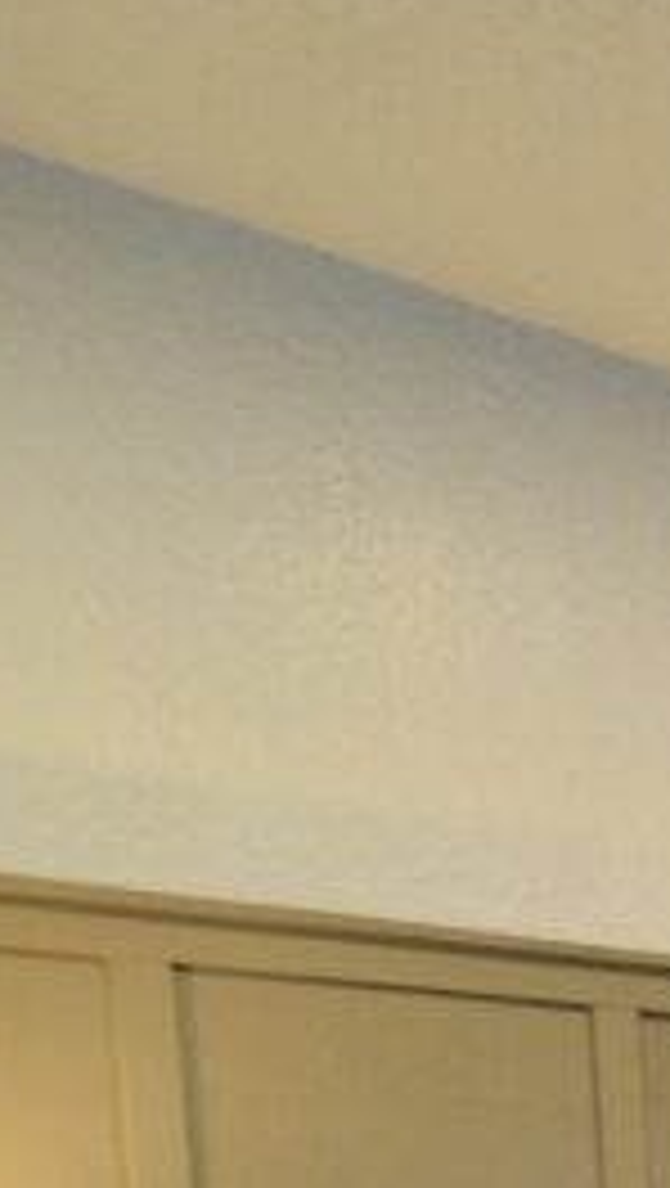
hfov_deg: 9.3
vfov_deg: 23.8
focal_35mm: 78
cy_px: 1550
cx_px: 2356
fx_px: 2469
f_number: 3.5
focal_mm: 11
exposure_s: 1/50
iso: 800
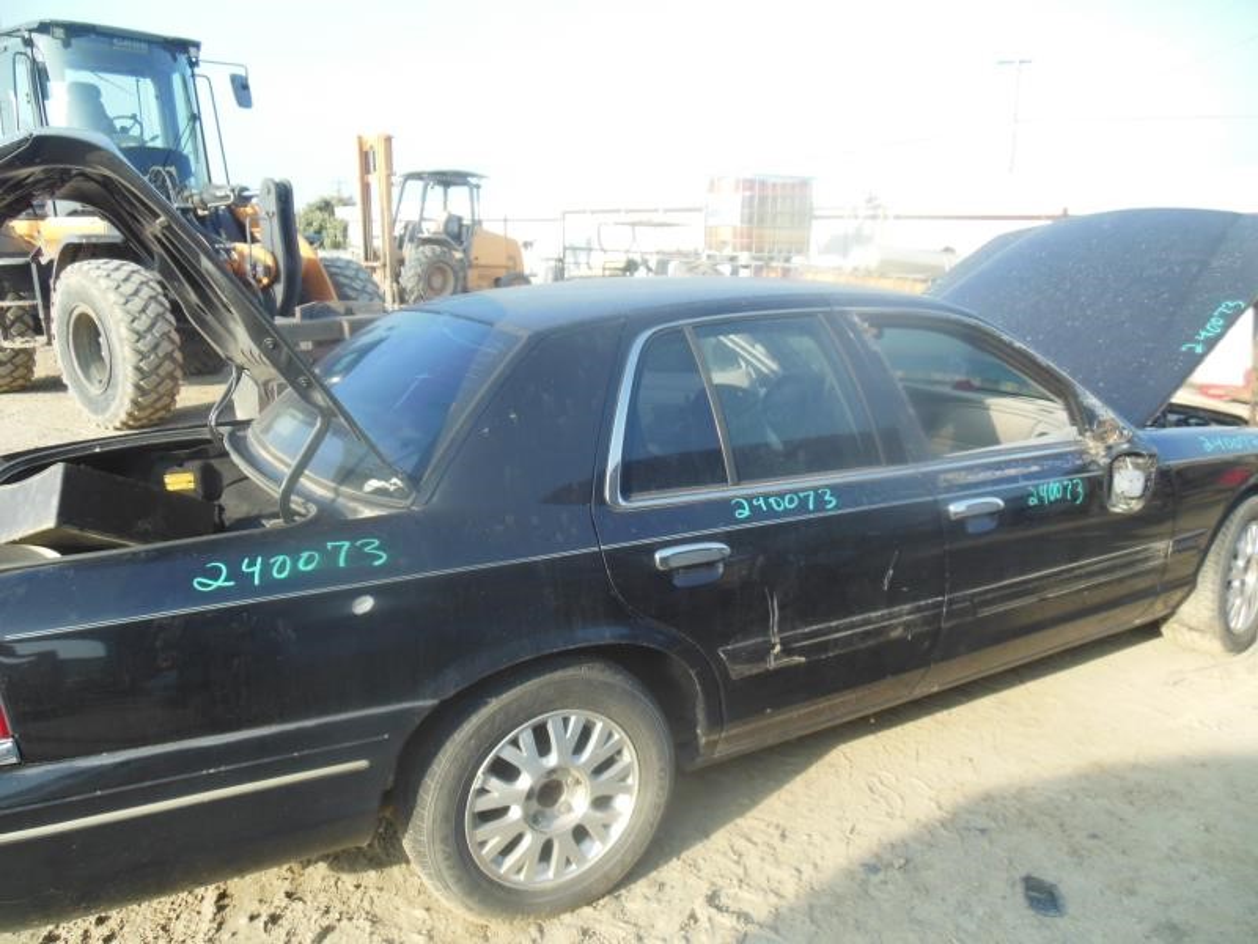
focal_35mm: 25
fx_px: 909
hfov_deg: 69.4
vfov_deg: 54.9
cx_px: 629
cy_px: 472
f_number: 3.2
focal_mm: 4.5
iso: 125
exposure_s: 1/320
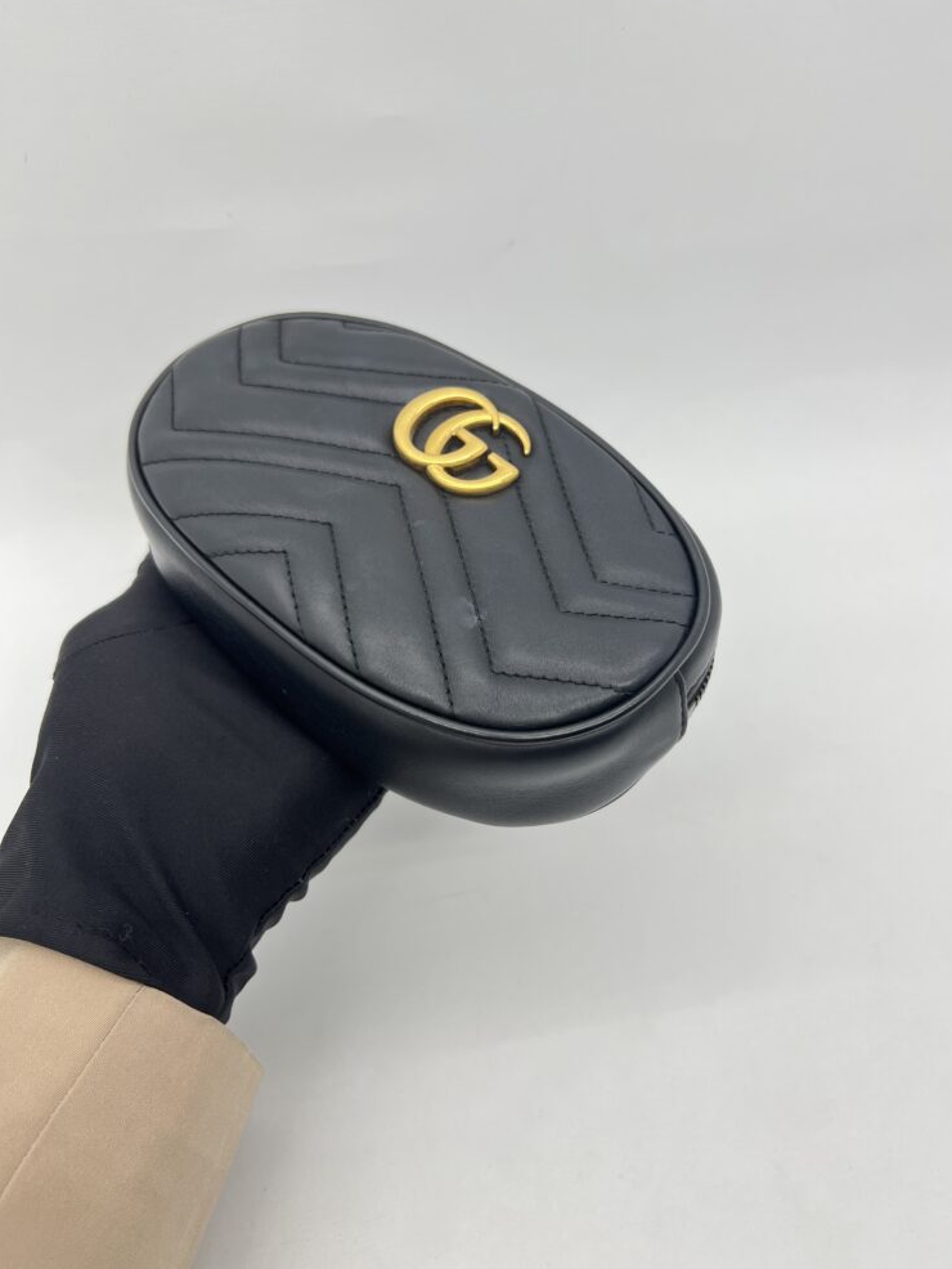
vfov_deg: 65.3
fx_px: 990
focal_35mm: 27
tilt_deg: -45.7
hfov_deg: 51.4
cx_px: 486
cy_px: 623
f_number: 1.5
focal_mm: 5.7
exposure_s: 1/100
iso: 40
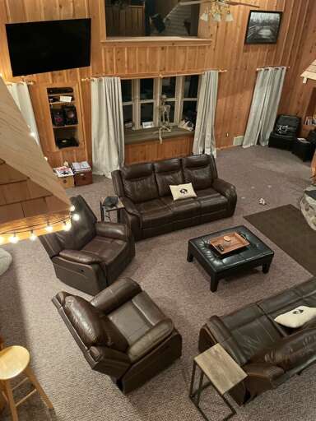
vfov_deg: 67.3
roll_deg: -2.5
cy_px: 210
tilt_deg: -32.8
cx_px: 158
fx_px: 316
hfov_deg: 53.1
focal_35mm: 26
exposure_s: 1/30
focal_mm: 4.2
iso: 800
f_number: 1.6
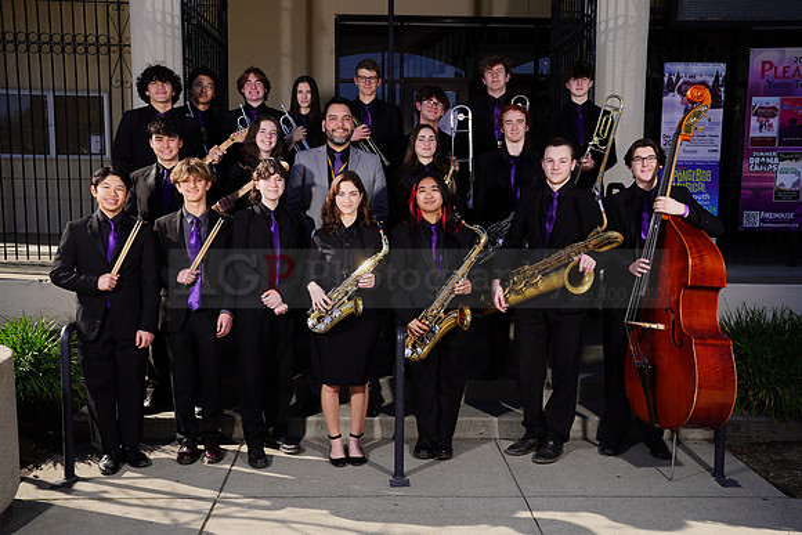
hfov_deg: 55.8
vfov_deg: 38.9
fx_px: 758
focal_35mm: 34
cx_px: 401
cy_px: 268
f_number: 9
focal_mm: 34
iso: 100
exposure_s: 1/250
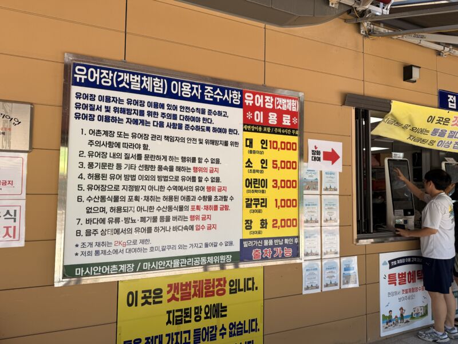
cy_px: 172
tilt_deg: +3.2
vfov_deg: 56.8
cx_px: 229
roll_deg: -0.8
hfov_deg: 71.6
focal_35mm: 24
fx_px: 318
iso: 80
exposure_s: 1/1292
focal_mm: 6.76
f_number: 1.78
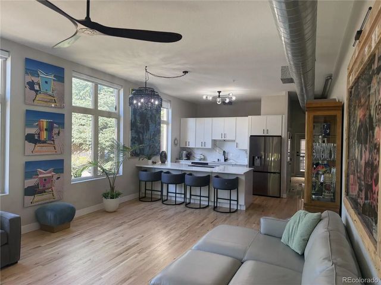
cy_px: 142
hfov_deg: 71.6
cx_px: 190
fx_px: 264
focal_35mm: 24
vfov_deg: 56.8
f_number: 1.78
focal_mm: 6.76
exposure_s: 1/143
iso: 125
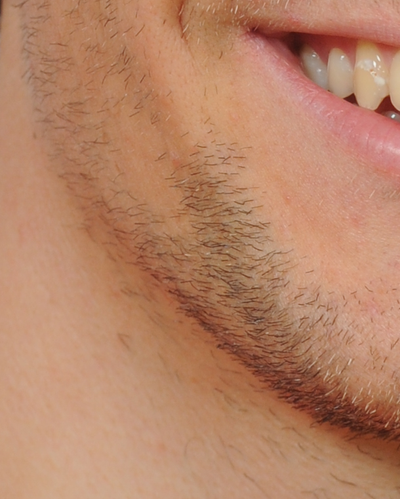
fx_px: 8136
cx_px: 382
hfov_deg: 2.8
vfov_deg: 3.5
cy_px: 151
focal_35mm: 550
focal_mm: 105
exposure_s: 1/250
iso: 640
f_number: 8
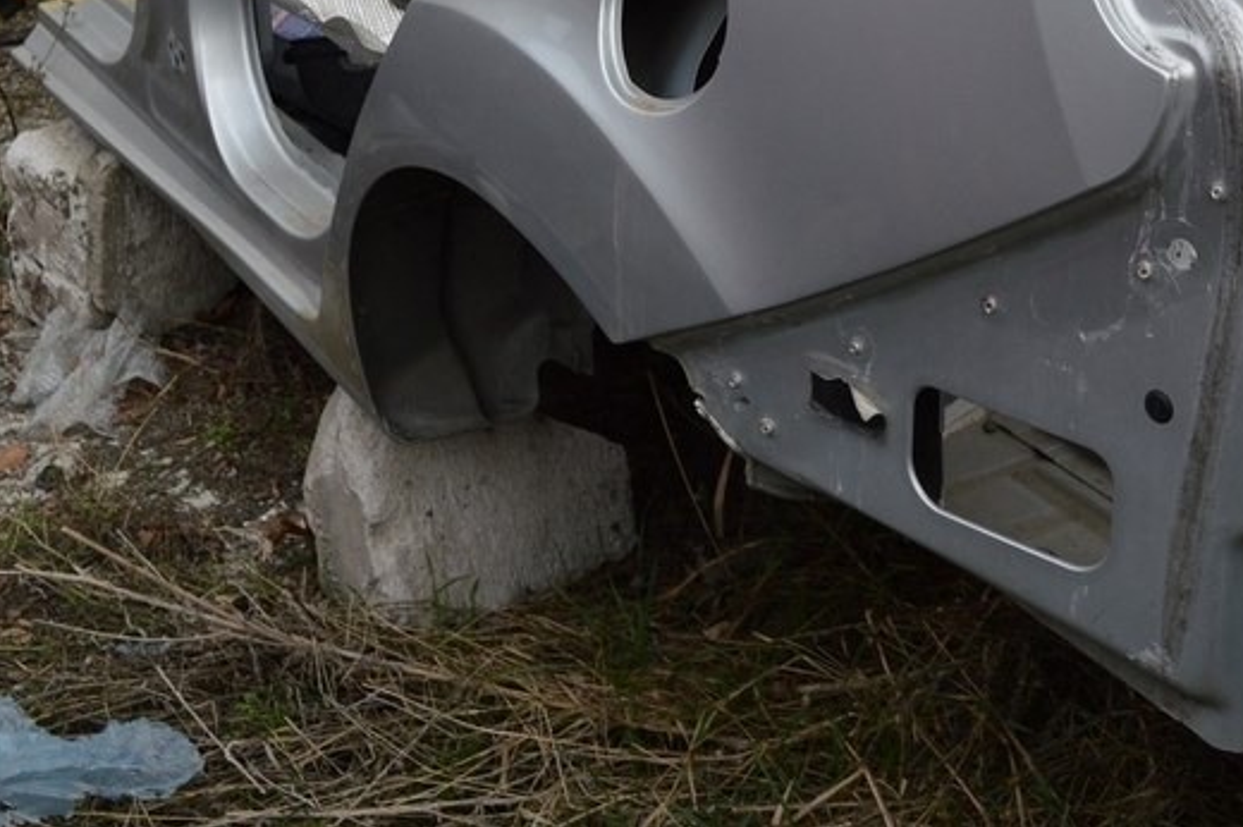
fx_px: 2243
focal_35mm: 65
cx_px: 896
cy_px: 23
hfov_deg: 30.6
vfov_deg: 20.3
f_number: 6.3
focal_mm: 22
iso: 100
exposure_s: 1/160
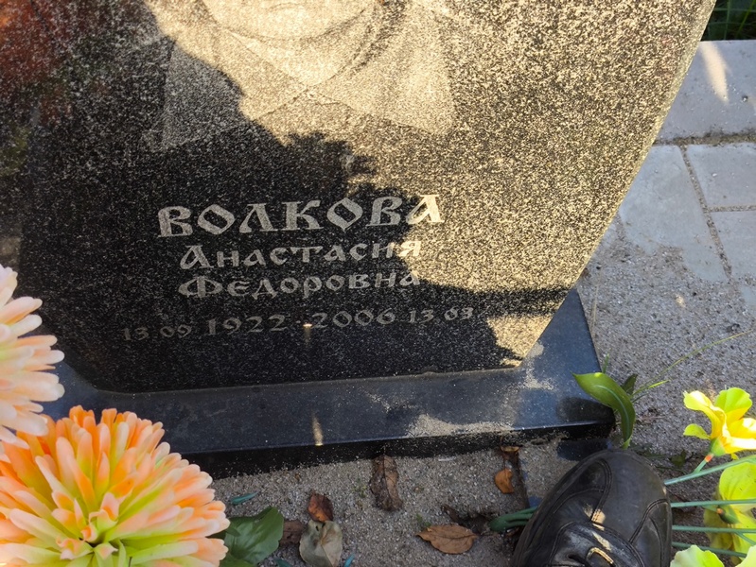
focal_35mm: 50
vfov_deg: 29.1
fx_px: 1092
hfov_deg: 38.2
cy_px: 284
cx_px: 378
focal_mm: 4.71
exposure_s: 1/207
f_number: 1.7
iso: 50
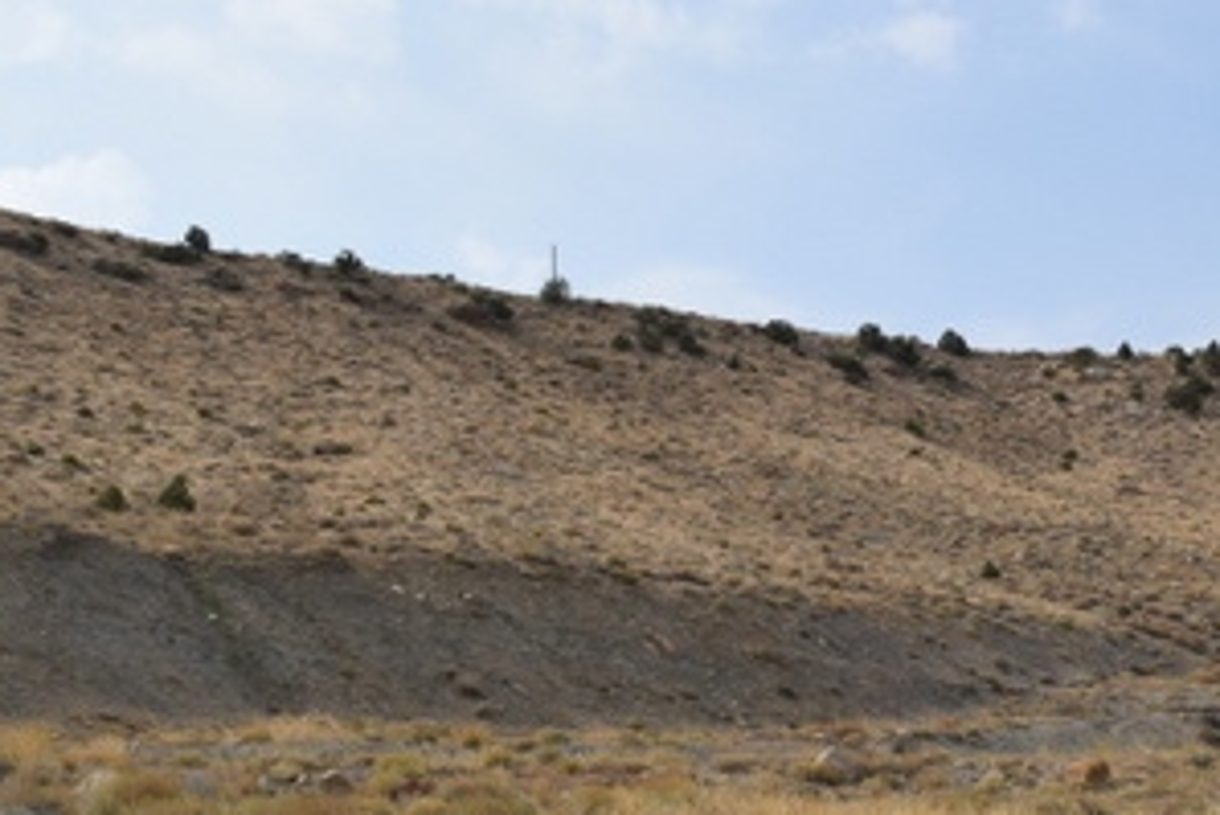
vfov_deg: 23.2
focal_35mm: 58
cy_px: 598
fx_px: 1966
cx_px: 1122
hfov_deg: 32.6
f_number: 11
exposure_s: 1/500
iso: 200
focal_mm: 18
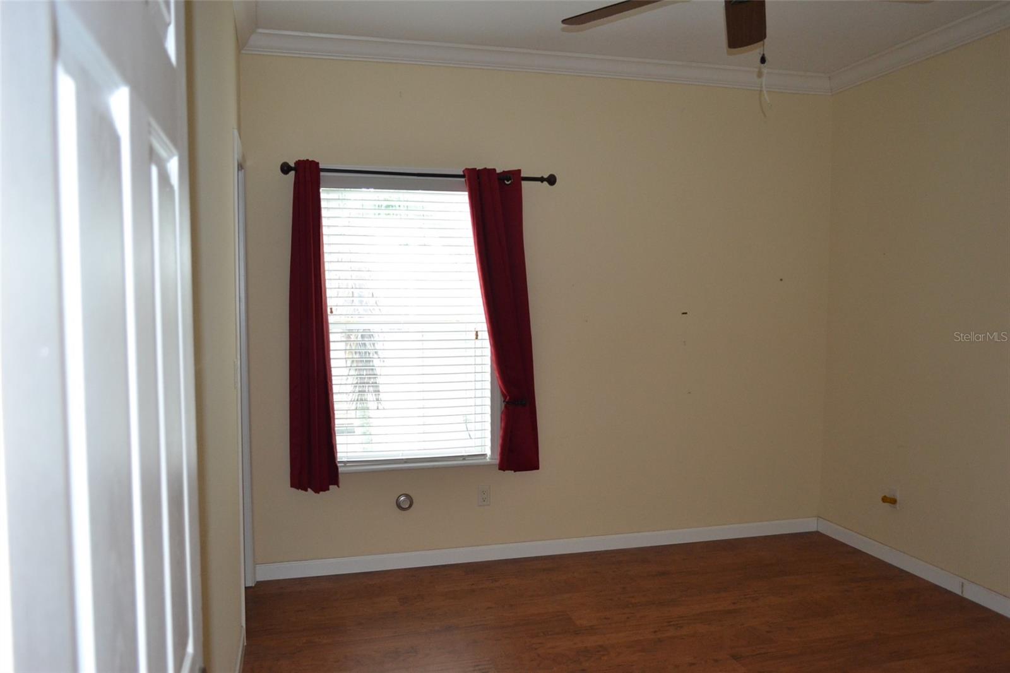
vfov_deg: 47.9
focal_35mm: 27
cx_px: 505
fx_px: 757
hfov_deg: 67.4
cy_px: 336
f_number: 3.5
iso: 1000
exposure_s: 1/60
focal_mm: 18
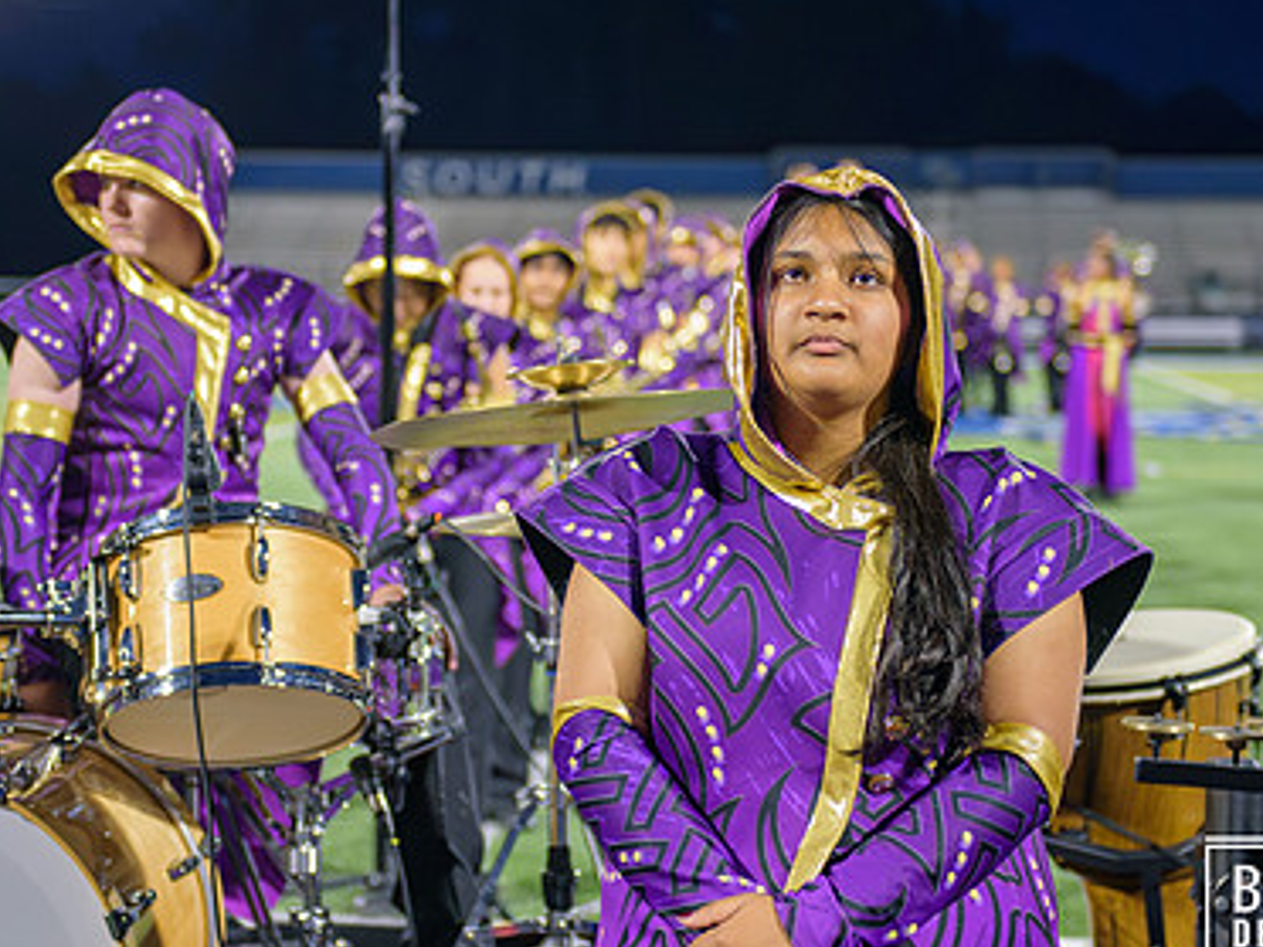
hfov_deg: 23.3
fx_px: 3065
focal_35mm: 84
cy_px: 429
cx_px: 615
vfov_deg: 17.6
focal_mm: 56
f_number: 2.8
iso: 3600
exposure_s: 1/400
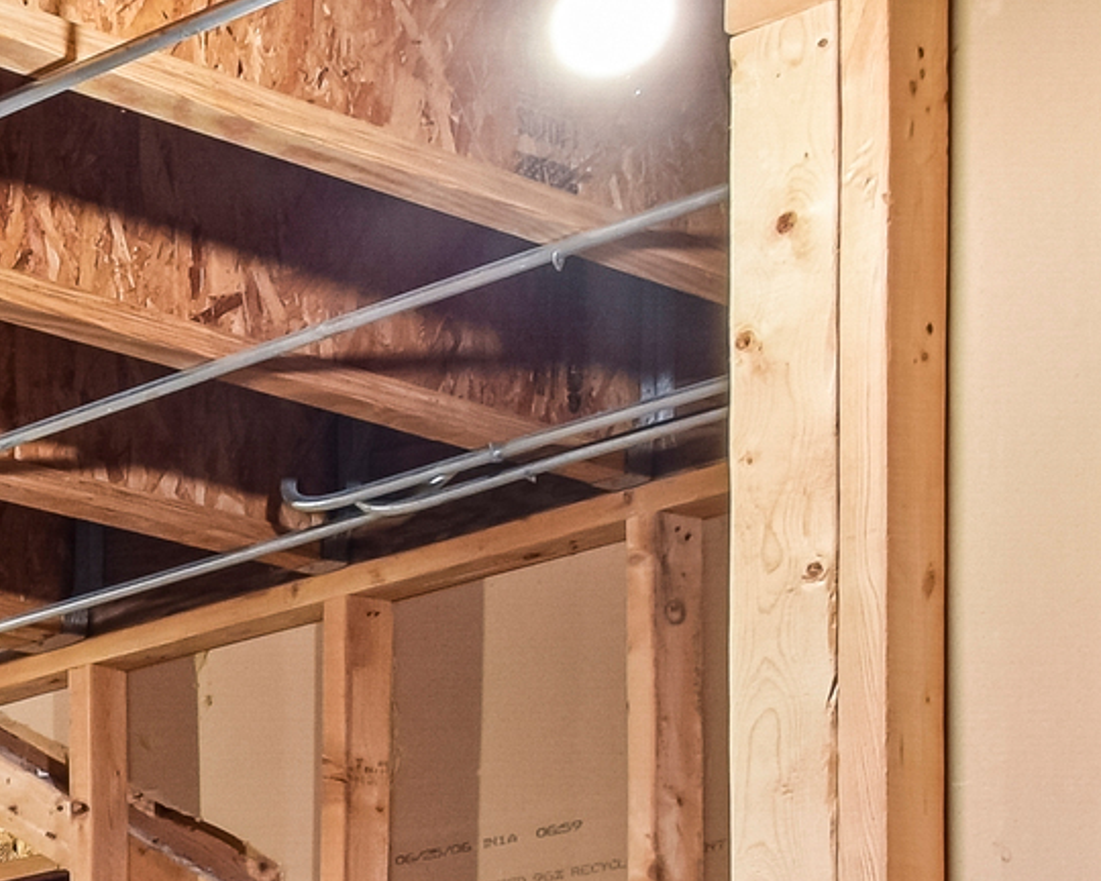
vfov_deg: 13.4
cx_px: -1535
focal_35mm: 102
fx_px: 3311
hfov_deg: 13.7
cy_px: 1642
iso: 400
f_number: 8
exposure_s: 1/2.5
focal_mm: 13
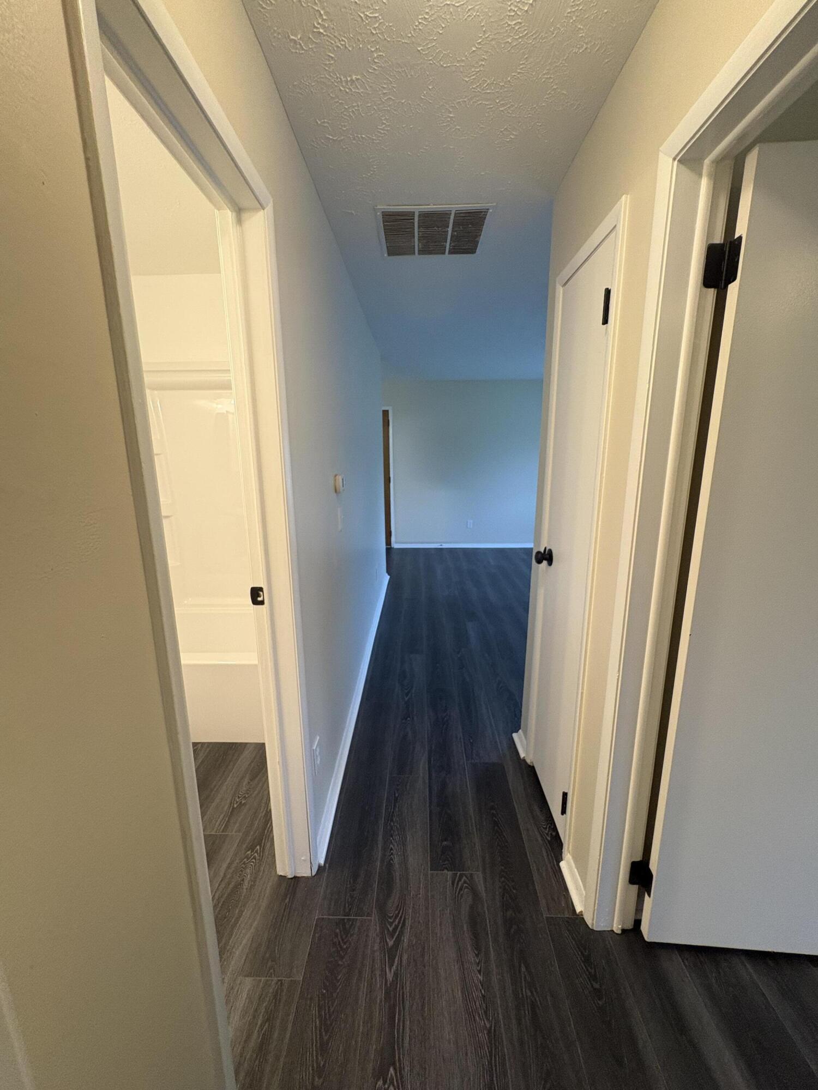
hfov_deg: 85.7
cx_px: 409
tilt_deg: -10.7
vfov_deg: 102.1
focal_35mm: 14
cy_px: 545
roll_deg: +0.4
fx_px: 441
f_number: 2.2
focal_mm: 2.22
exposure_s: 1/60
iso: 320
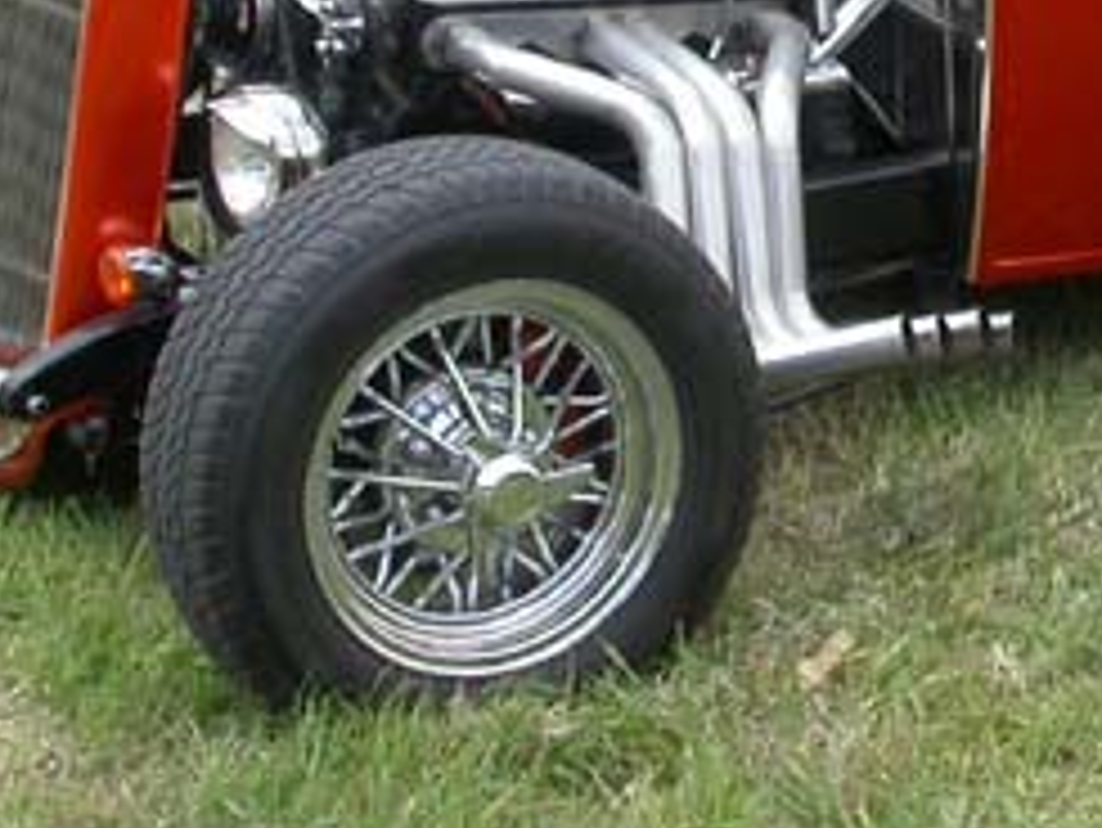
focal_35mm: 124
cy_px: -68
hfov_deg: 15.6
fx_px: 3949
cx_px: 1057
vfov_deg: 11.8
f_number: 6
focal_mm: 7.85
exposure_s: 1/208
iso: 100
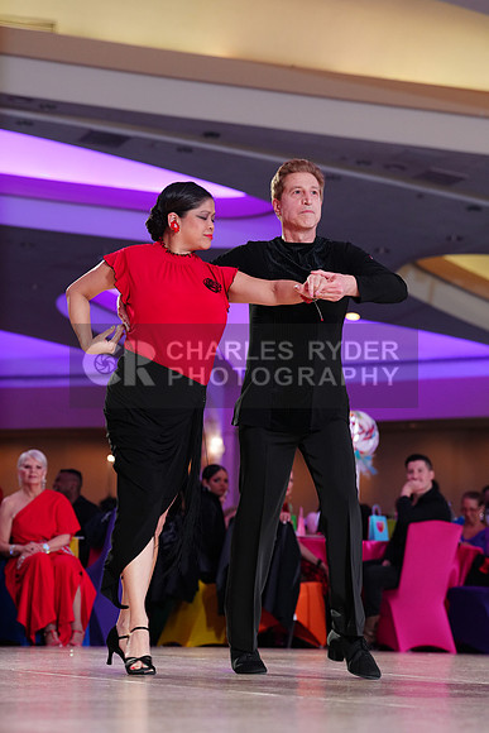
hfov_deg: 13.2
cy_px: 366
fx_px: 2118
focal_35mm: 104
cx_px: 244
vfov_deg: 19.6
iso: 2000
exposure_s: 1/200
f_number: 4.5
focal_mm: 104
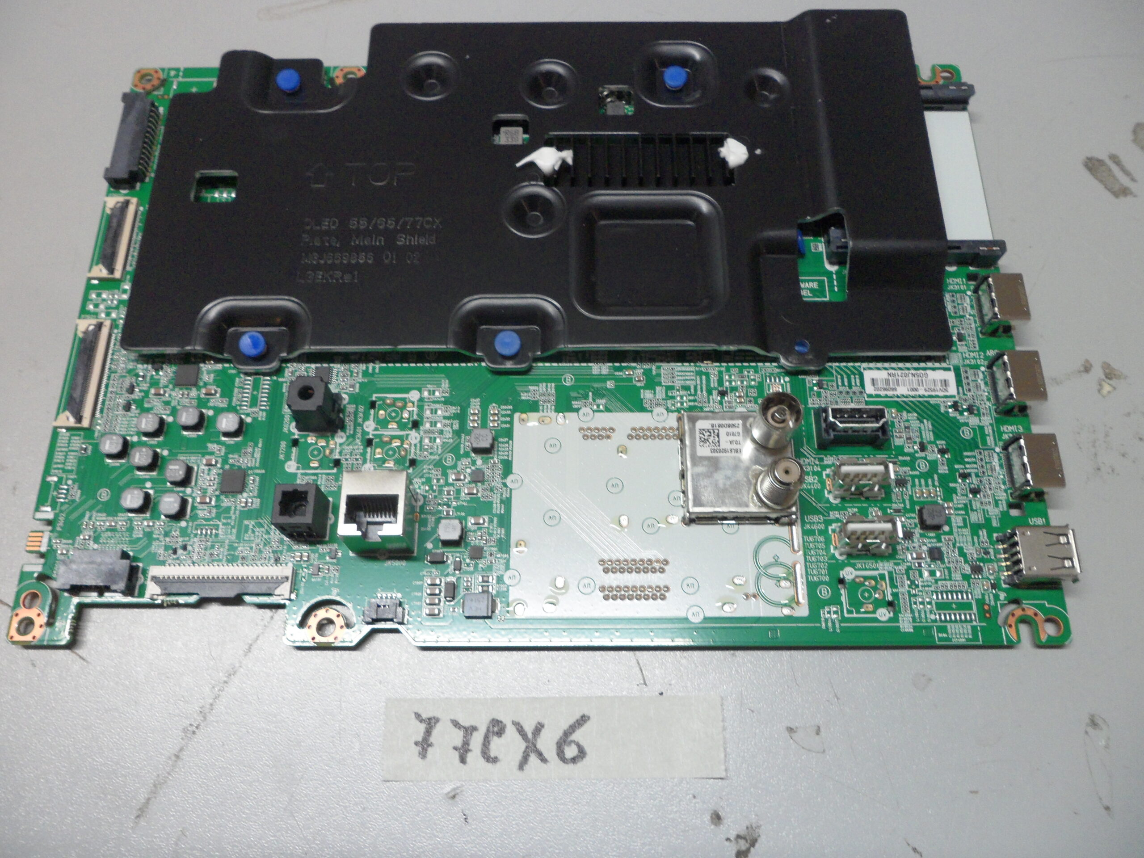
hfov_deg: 65.3
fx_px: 892
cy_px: 429
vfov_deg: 51.4
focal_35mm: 27
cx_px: 572
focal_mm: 4.9
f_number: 3.5
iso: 200
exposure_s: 1/20
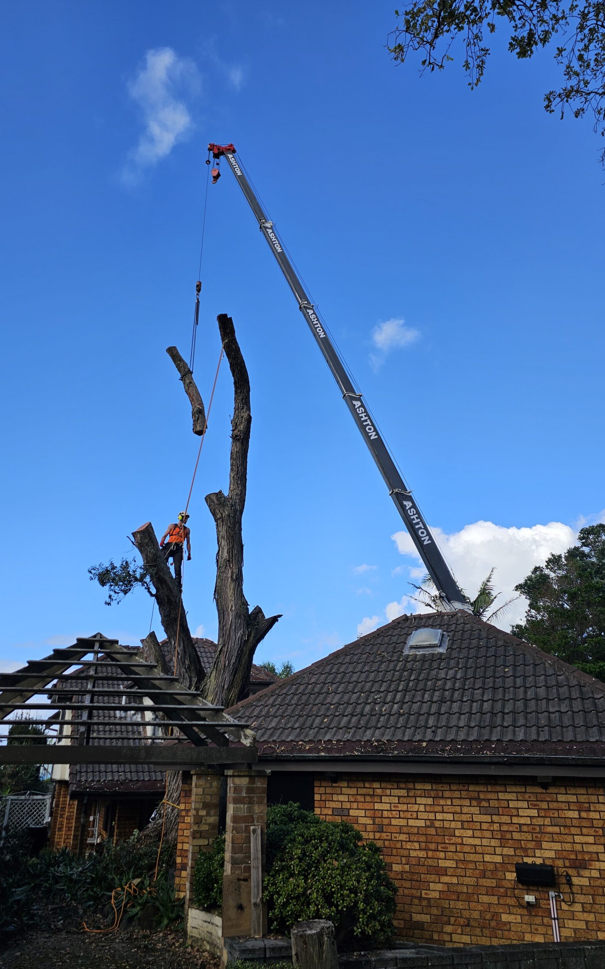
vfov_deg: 72.5
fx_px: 660
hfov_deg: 49.3
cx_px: 294
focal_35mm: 25
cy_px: 478
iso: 10
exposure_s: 1/629
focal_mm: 6.3
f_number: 1.7
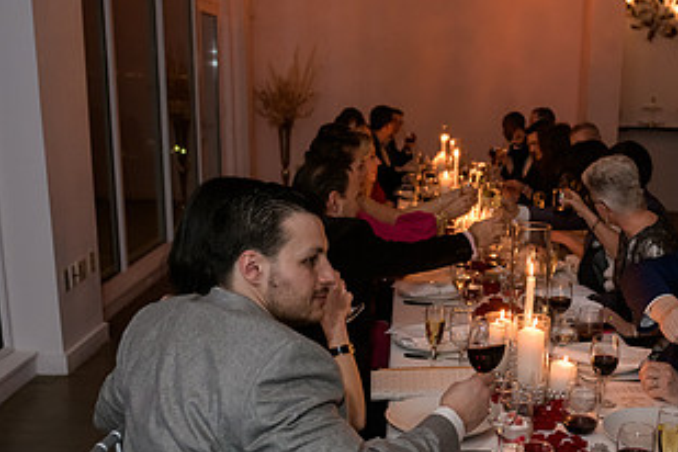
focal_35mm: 45
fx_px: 847
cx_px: 494
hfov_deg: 42.5
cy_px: 300
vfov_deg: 29.7
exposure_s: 1/125
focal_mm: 24
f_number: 3.2
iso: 1600
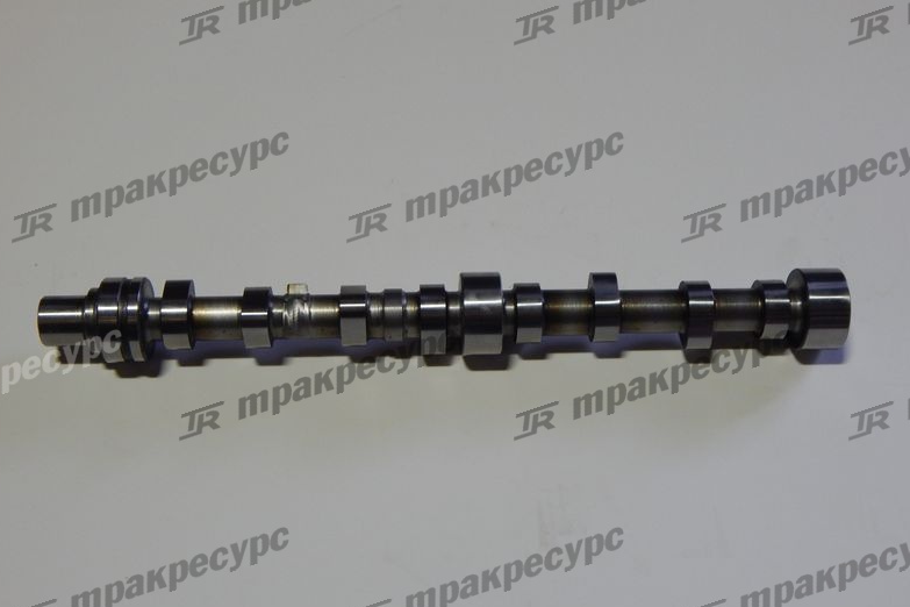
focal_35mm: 51
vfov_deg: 26.5
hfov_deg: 38.9
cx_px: 447
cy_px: 340
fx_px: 1289
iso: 280
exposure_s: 1/30
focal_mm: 8.6
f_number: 3.7
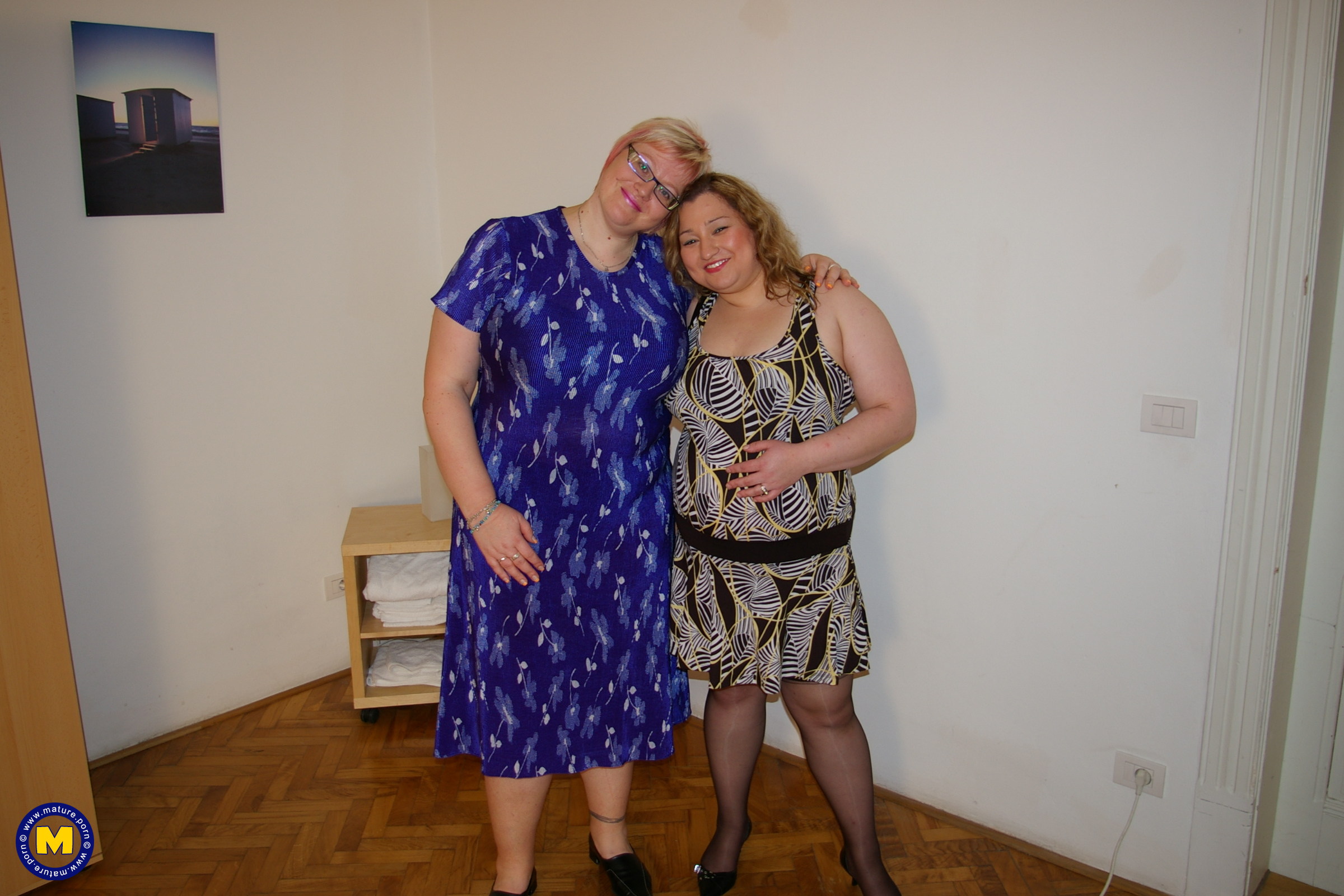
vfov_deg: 41.7
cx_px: 672
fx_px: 1176
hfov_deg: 59.5
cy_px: 448
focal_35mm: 32
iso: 200
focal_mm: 21
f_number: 4
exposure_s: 1/30
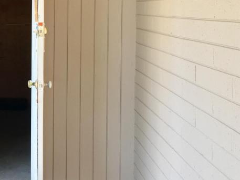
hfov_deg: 27.8
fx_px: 451
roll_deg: +0.2
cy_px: 30
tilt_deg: -2.3
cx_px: -8
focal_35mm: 65
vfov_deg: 22.2
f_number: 2.2
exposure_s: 1/30
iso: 40
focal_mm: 4.15
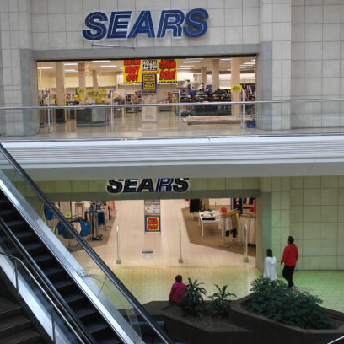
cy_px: 153
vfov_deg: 35.3
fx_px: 540
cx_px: 132
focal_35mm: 48
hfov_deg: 35.2
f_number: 3.5
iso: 400
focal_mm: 20
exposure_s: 1/80
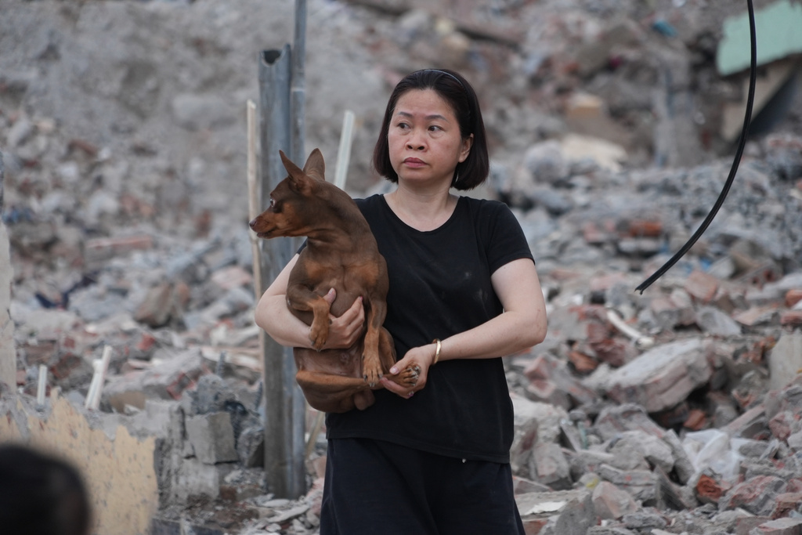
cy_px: 268
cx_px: 401
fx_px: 5347
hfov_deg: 8.6
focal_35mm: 240
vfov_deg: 5.7
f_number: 6.3
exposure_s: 1/320
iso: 1600
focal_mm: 240
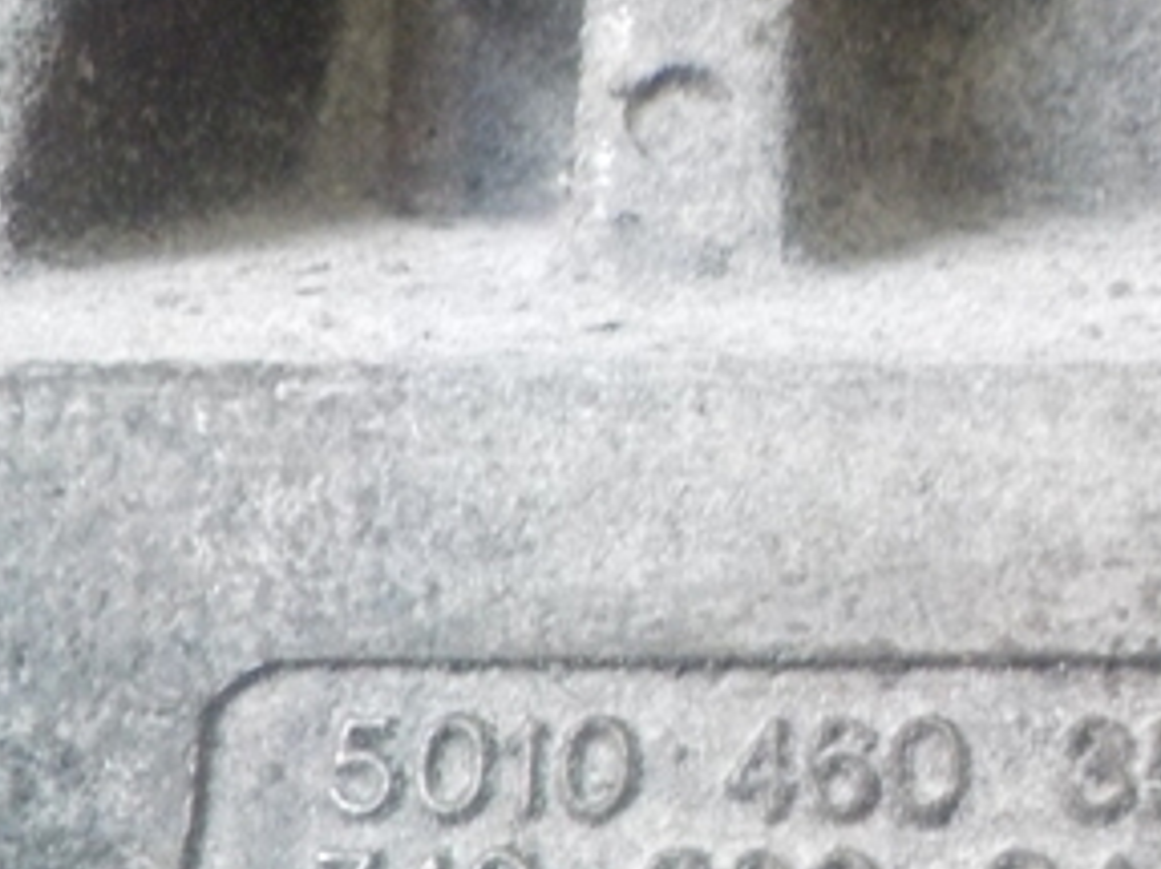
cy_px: 695
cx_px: 947
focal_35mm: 67
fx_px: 2246
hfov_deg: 28.3
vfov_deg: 21.6
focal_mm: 4.1
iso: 400
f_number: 3.3
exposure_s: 1/10
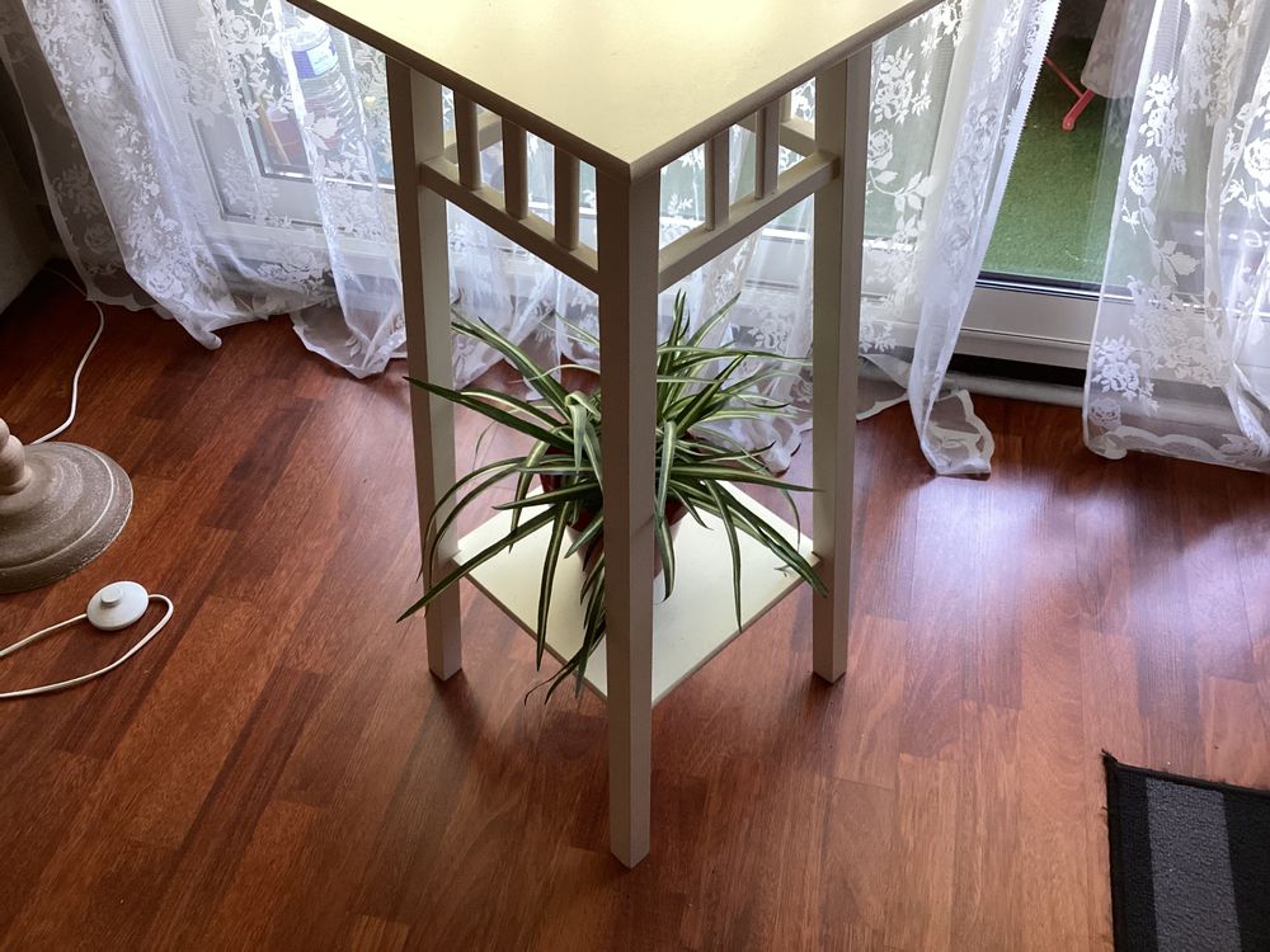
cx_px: 635
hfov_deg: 58.4
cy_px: 476
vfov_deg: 45.4
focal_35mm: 31
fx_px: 1137
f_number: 2.4
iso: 160
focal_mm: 3.3
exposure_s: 1/60
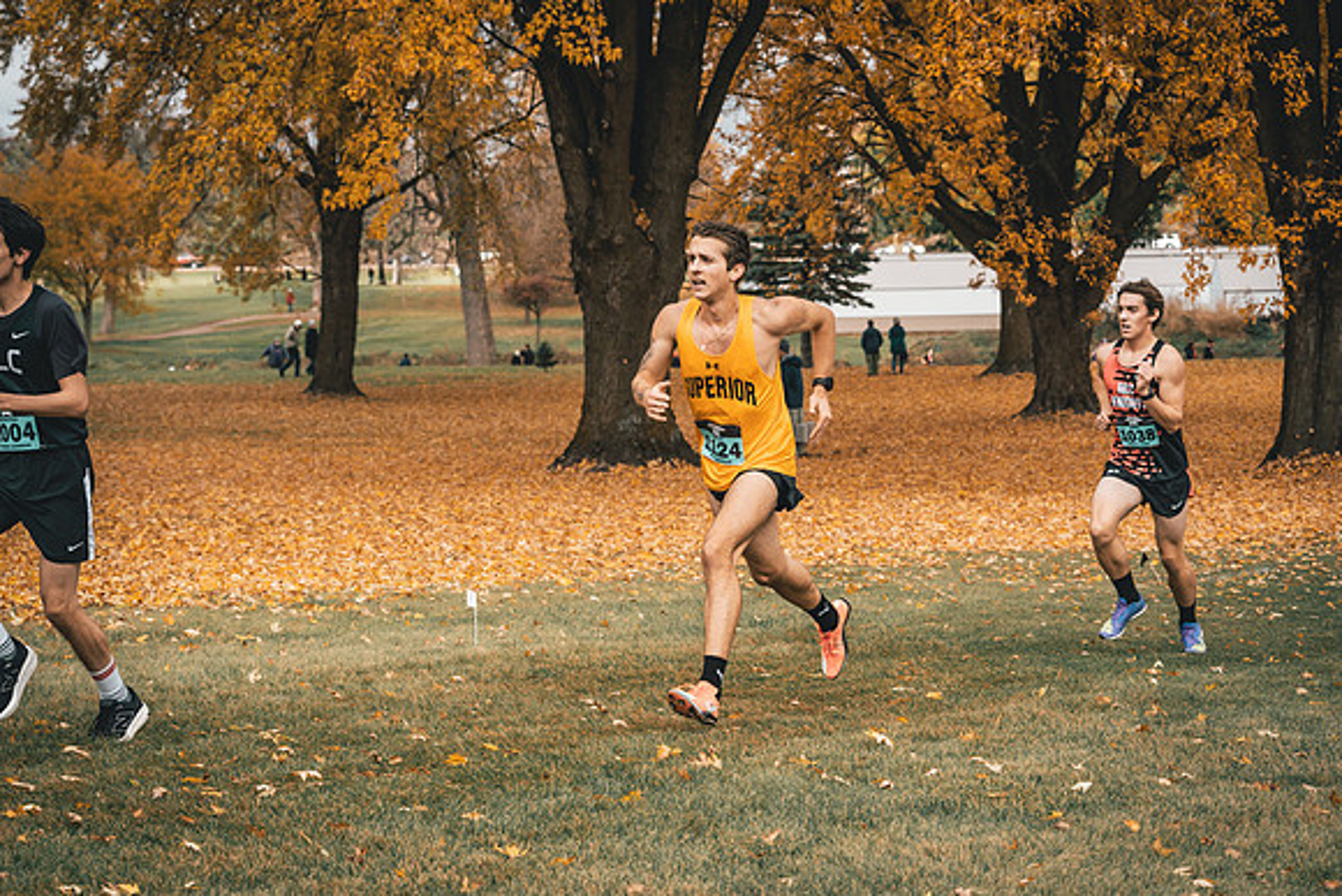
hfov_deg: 24.1
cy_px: 448
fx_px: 3144
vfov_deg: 16.2
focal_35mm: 84
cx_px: 671
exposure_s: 1/1000
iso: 400
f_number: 6.3
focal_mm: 84
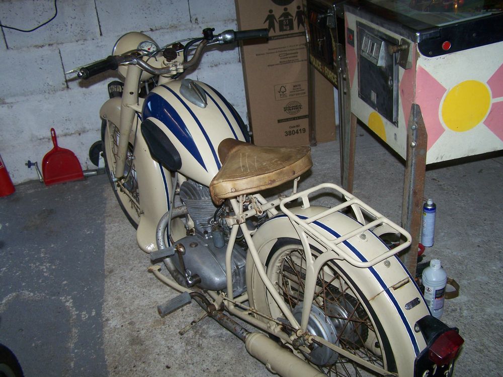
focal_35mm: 38
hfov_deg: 49.0
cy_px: 188
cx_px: 252
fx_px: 552
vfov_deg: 37.7
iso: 80
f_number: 2.8
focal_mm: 6.3
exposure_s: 1/60
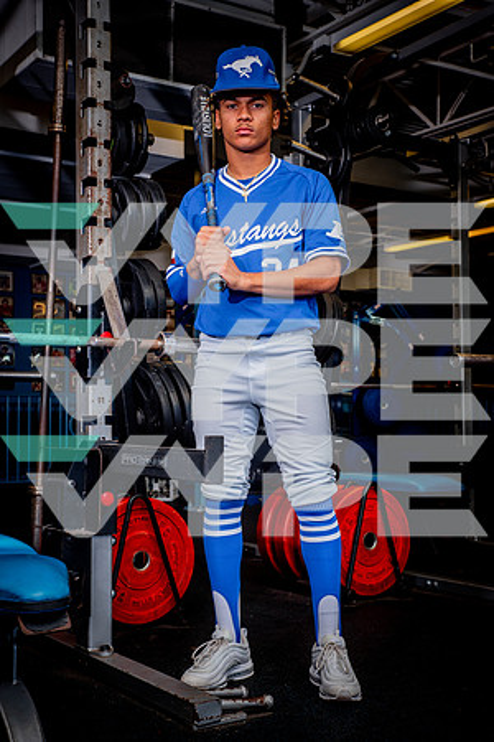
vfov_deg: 41.1
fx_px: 988
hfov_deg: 28.1
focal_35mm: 48
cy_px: 371
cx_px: 247
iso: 160
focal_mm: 48
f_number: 6.3
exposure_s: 1/125
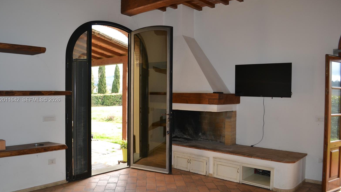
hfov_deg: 66.1
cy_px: 100
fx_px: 262
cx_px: 167
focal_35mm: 29
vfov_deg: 40.2
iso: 250
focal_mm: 18
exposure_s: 1/125
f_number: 4
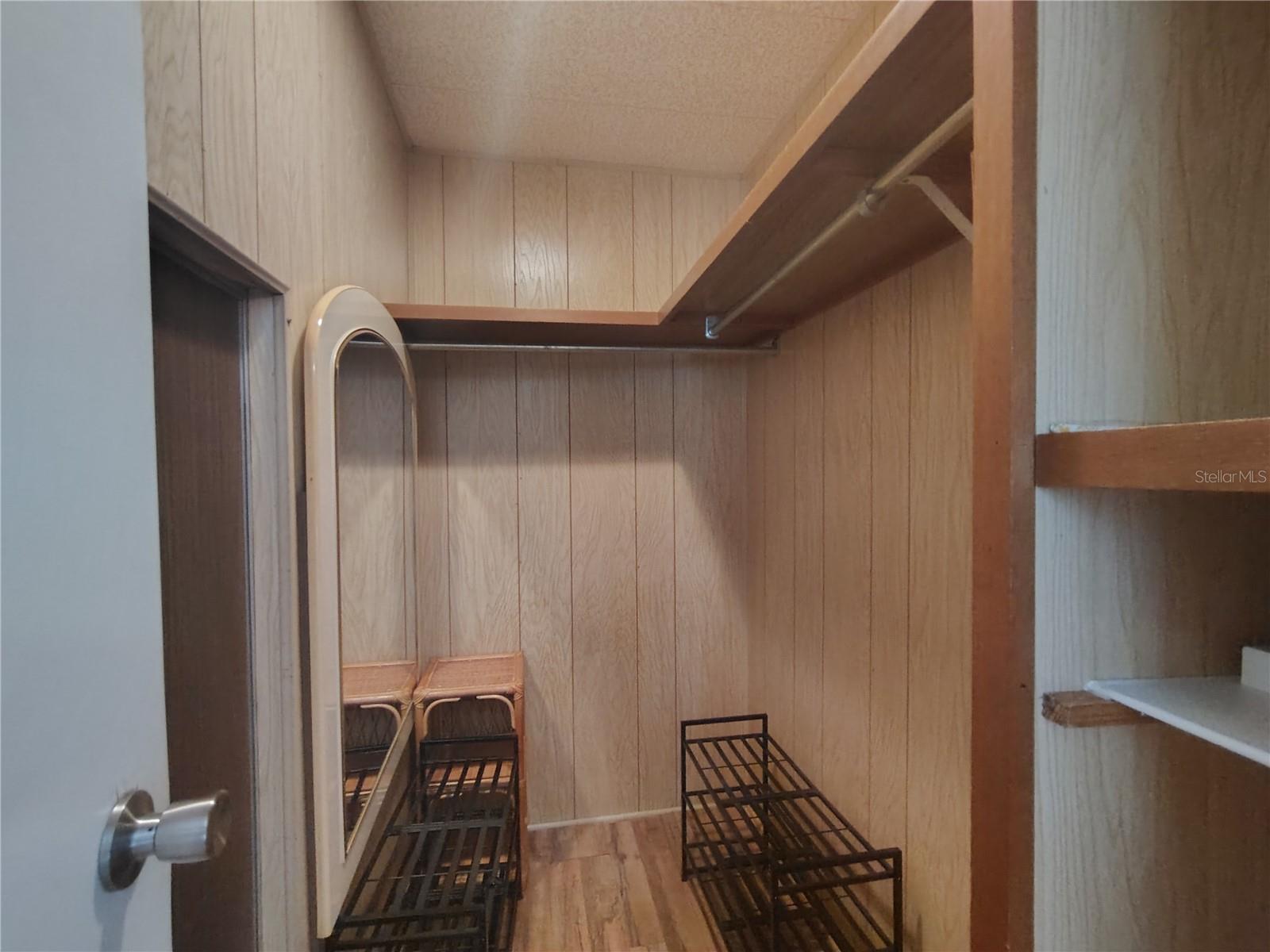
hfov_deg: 94.5
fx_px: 587
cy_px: 476
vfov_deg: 78.1
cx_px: 635
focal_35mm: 16
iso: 2080
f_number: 2.2
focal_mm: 2.13
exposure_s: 1/20
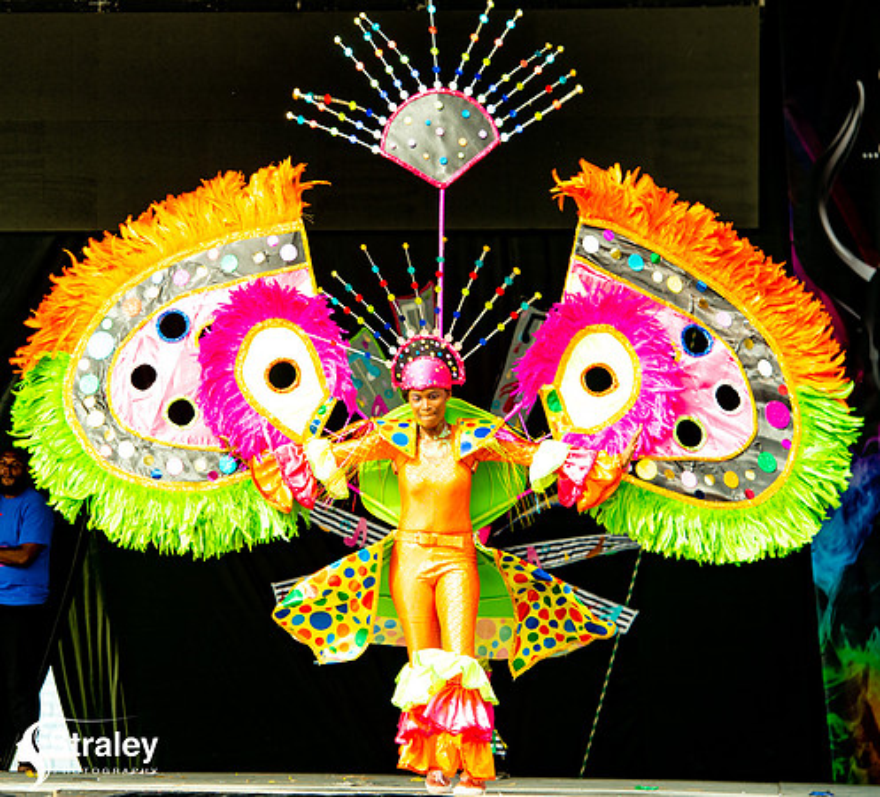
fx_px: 5127
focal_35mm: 187
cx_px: 312
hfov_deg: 9.8
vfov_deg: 8.9
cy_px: 392
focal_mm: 135
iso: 160
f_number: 5.6
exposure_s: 1/200
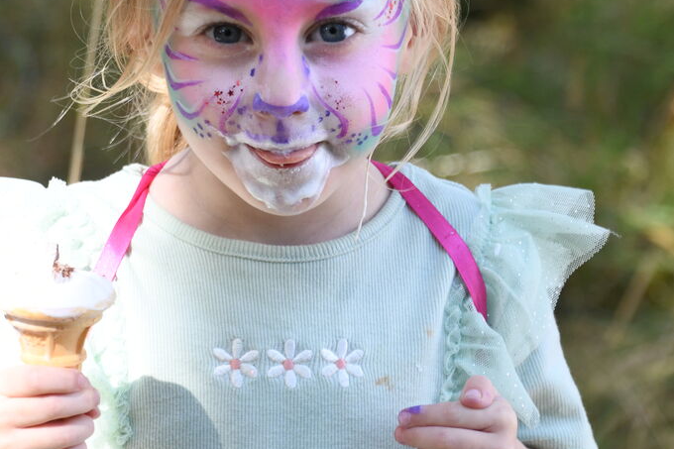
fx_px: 4904
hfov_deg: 7.9
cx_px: 337
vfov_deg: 5.2
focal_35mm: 262
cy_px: 96
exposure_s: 1/250
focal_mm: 116
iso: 640
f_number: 5.6
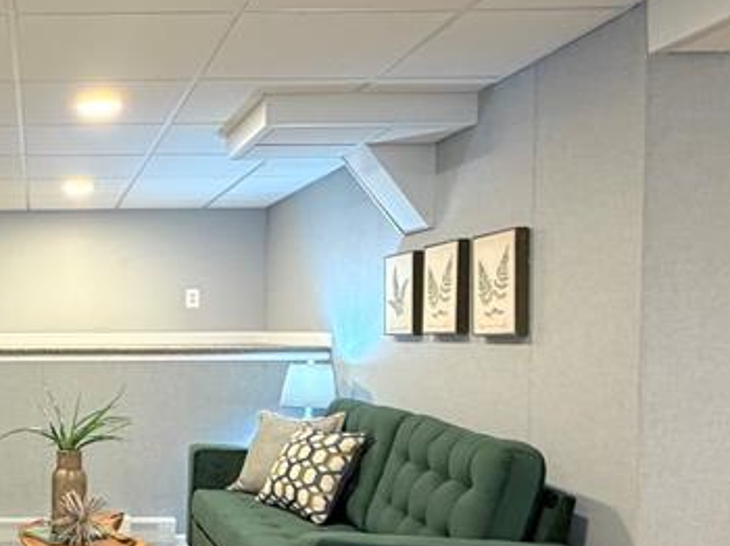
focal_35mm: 41
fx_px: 864
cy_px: 375
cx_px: 44
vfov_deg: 34.7
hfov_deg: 41.4
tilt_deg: -2.4
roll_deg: +0.2
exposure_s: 1/60
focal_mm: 2.22
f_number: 2.2
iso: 400
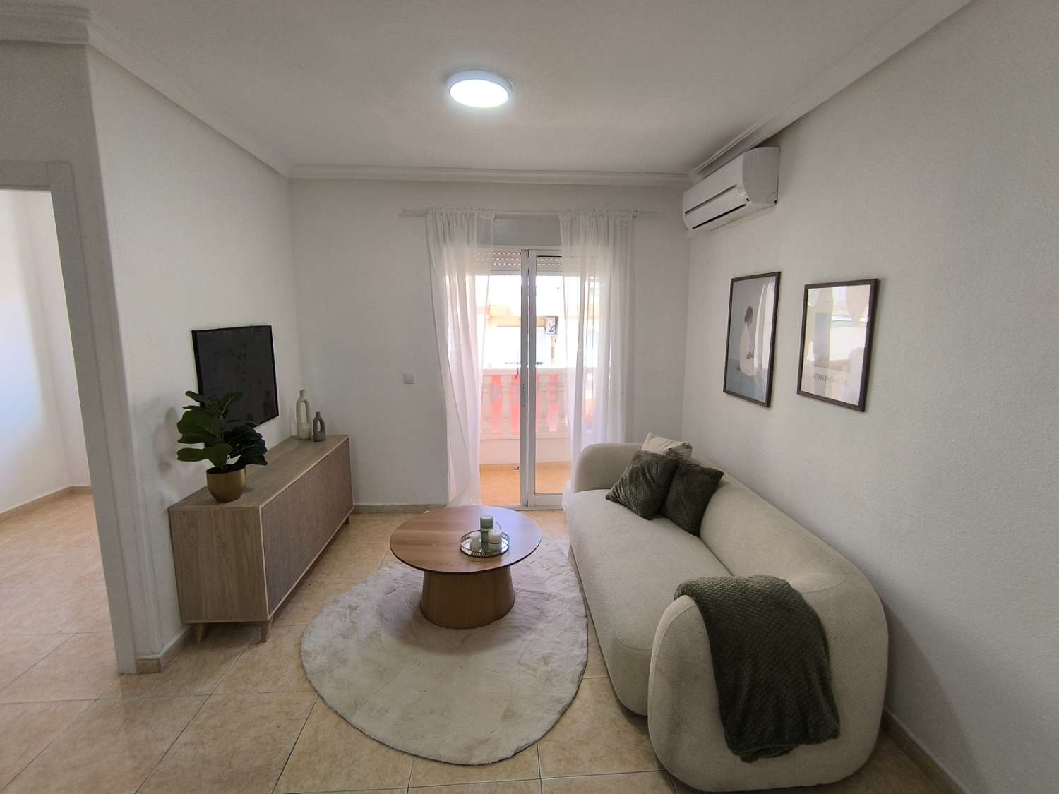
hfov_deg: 94.5
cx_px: 530
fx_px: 489
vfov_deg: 78.1
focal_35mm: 16
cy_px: 397
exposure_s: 1/109
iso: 50
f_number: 2.2
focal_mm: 1.65
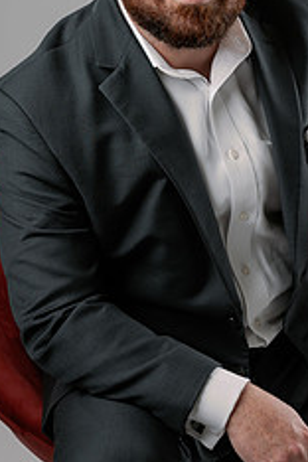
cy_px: 166
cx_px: 204
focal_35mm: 96
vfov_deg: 21.2
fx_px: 1232
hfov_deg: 14.2
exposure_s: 1/200
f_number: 5
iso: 100
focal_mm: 50
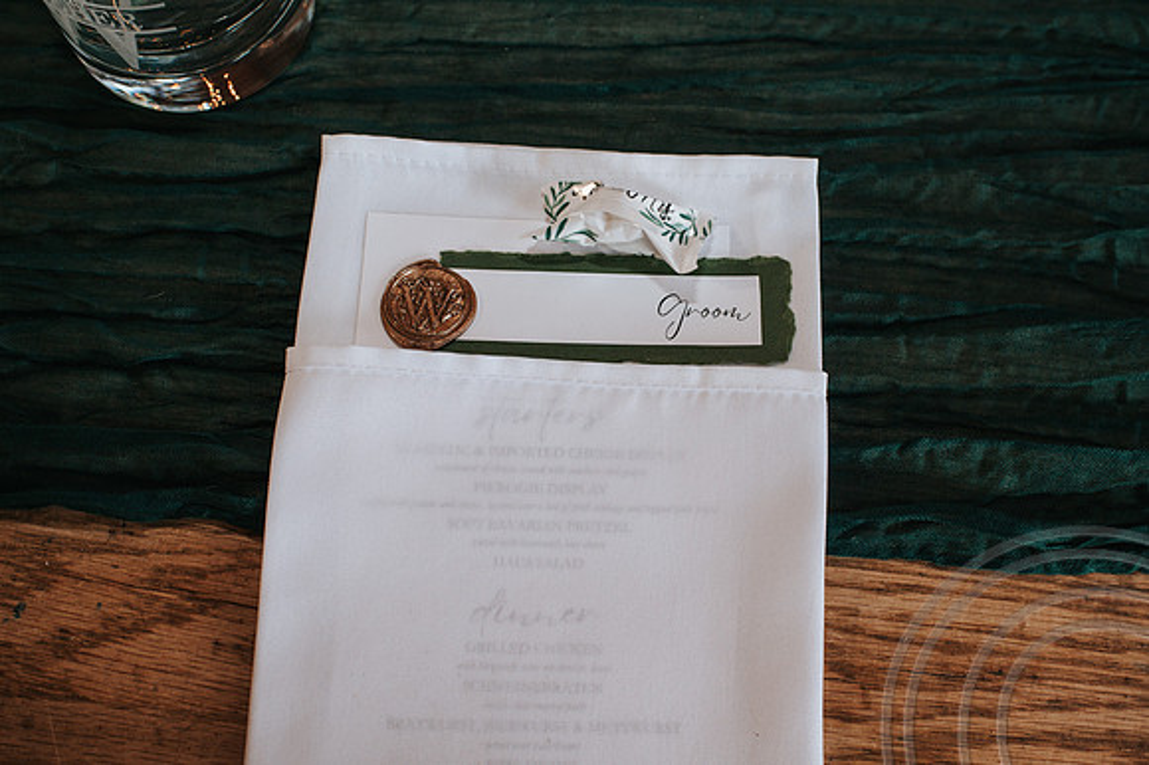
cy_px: 382
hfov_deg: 50.9
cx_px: 621
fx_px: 1207
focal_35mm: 38
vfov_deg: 35.2
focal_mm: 35
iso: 800
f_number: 4.5
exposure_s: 1/200
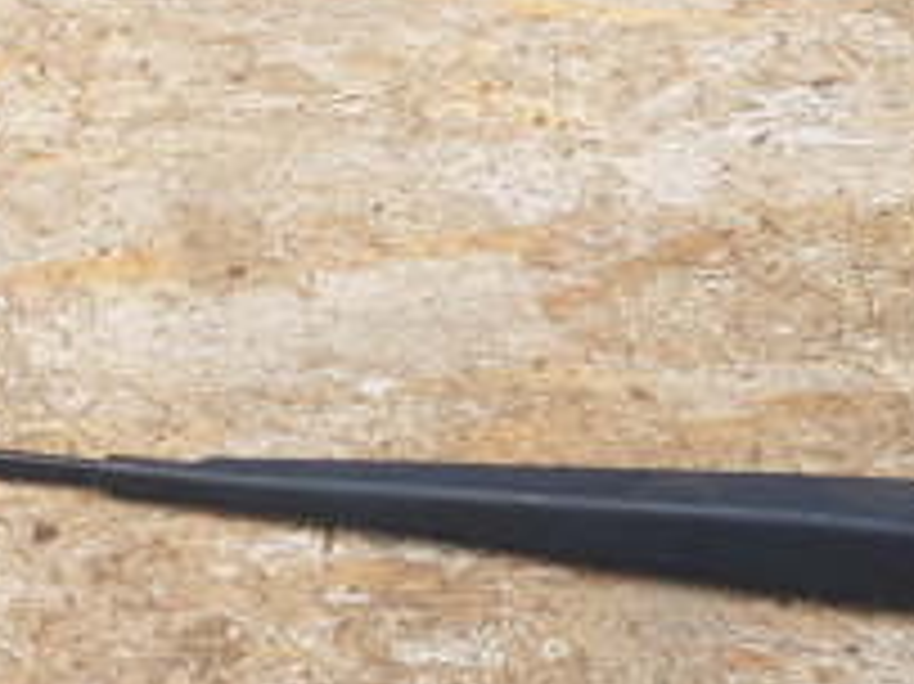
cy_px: 151
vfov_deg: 17.8
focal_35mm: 82
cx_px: 9
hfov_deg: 22.9
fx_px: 2164
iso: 40
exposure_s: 1/214
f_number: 1.7
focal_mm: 4.2
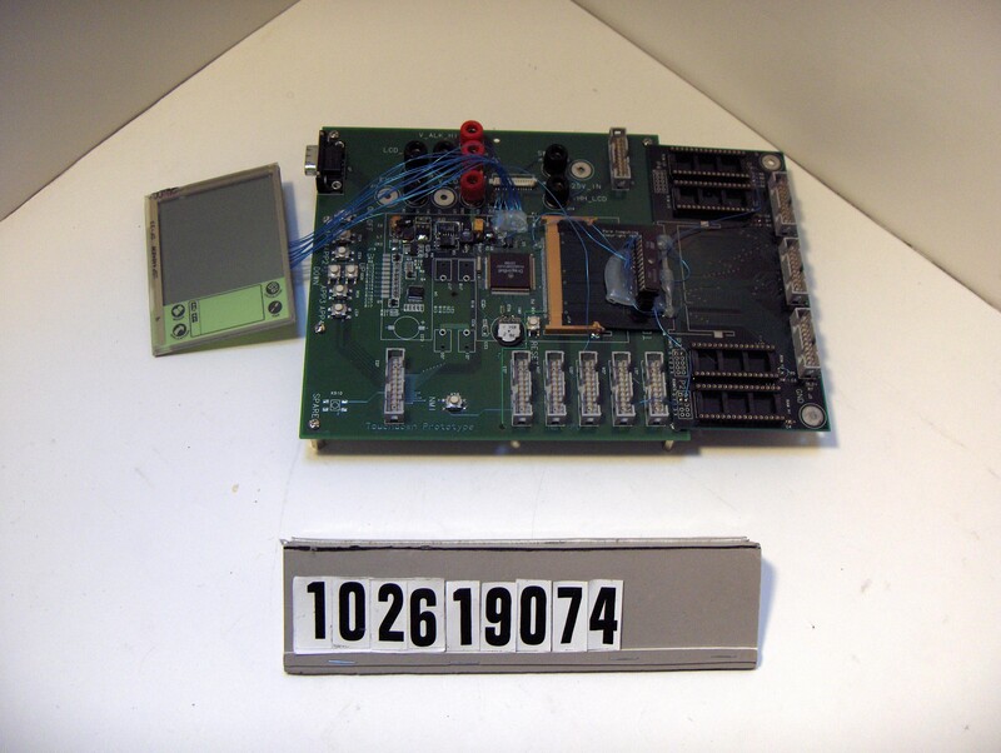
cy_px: 376
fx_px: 1129
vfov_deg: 36.9
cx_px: 500
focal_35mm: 39
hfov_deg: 47.8
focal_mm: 8
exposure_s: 1/97.4
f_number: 2.8
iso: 200
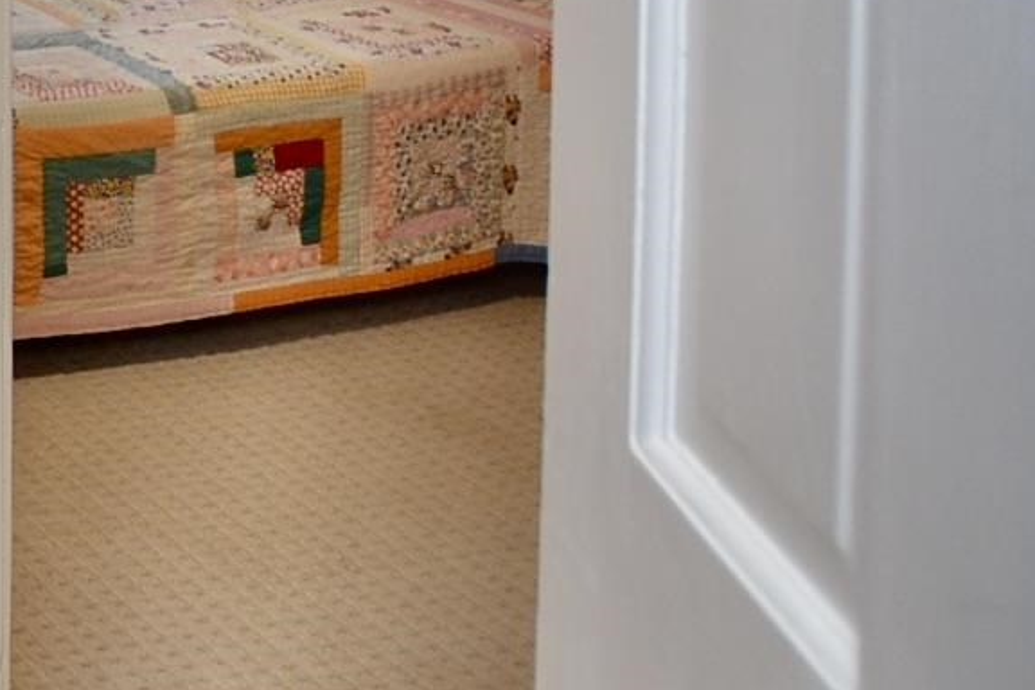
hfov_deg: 21.0
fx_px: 1725
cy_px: -428
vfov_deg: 19.0
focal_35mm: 60
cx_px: -875
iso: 500
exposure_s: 1/60
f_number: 3.5
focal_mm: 10
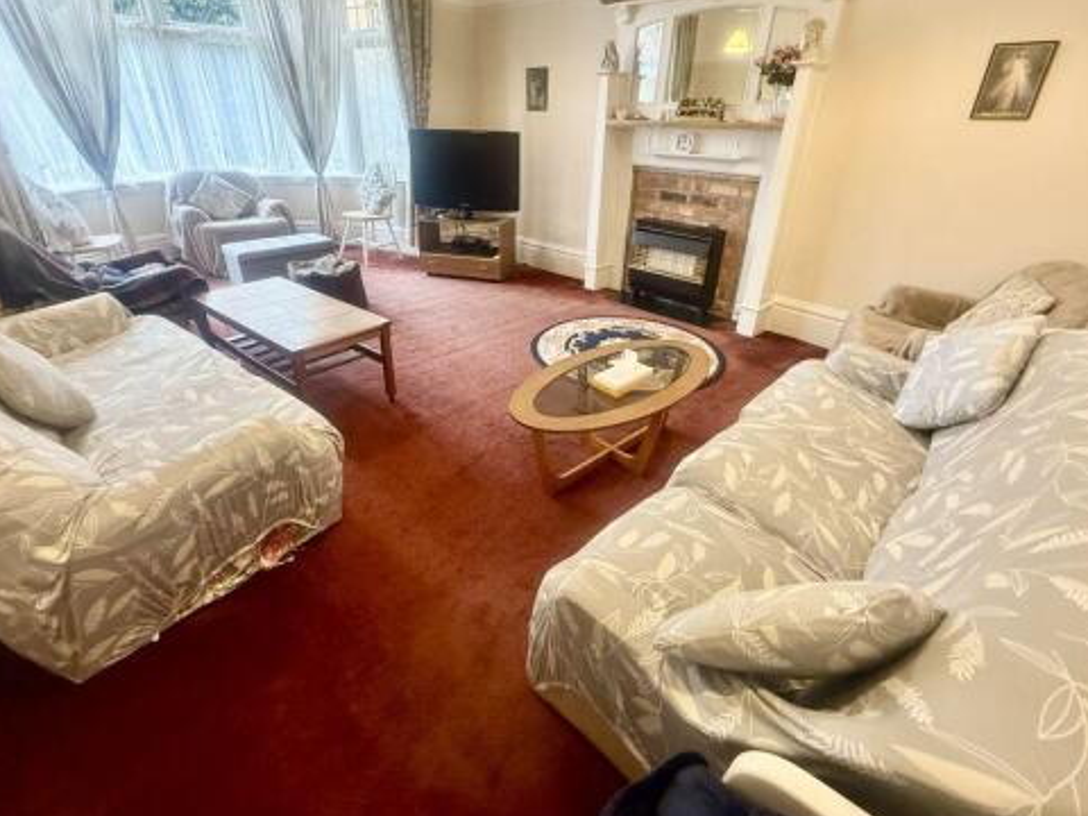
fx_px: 534
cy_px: 377
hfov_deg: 91.0
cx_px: 532
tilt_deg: -26.0
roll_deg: -1.1
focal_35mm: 17
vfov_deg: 74.6
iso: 640
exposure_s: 1/100
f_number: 2.2
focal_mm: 2.22
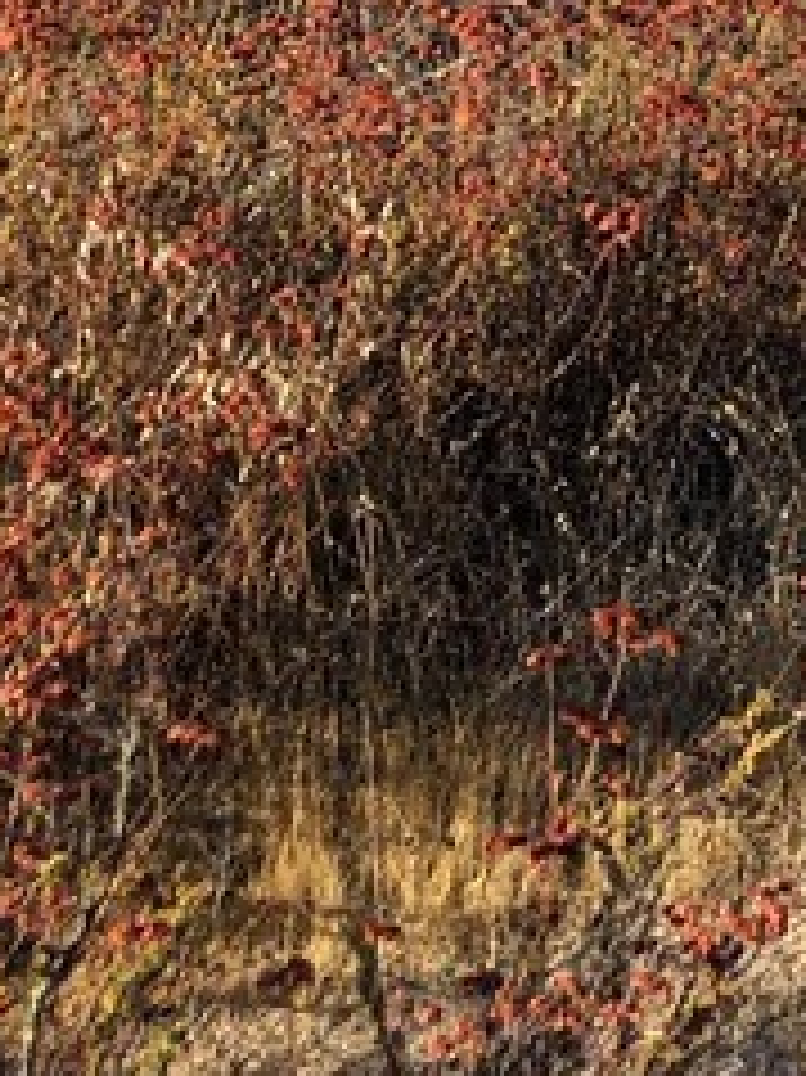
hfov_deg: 11.5
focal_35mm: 120
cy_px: -770
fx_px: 3729
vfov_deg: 14.7
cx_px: 1405
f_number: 1.8
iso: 20
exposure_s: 1/1919
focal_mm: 3.99
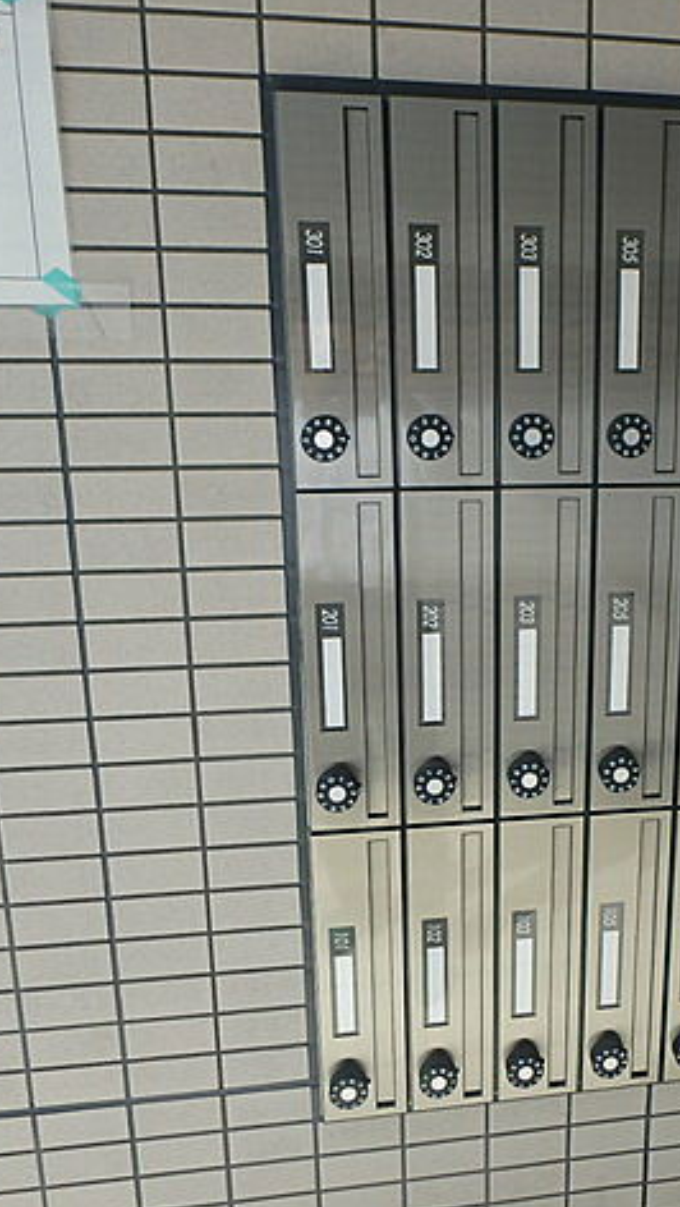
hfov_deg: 36.7
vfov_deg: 62.6
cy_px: 601
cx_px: 534
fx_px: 992
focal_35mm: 31
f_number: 3.5
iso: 125
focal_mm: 3.7
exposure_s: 1/640
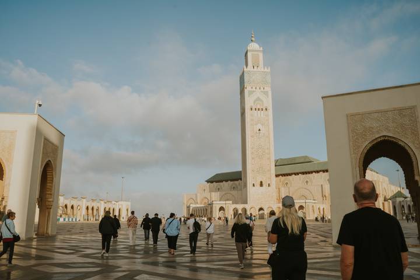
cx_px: 210
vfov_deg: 46.3
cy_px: 140
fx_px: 328
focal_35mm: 28
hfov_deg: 65.3
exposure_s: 1/250
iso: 100
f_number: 8
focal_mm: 28
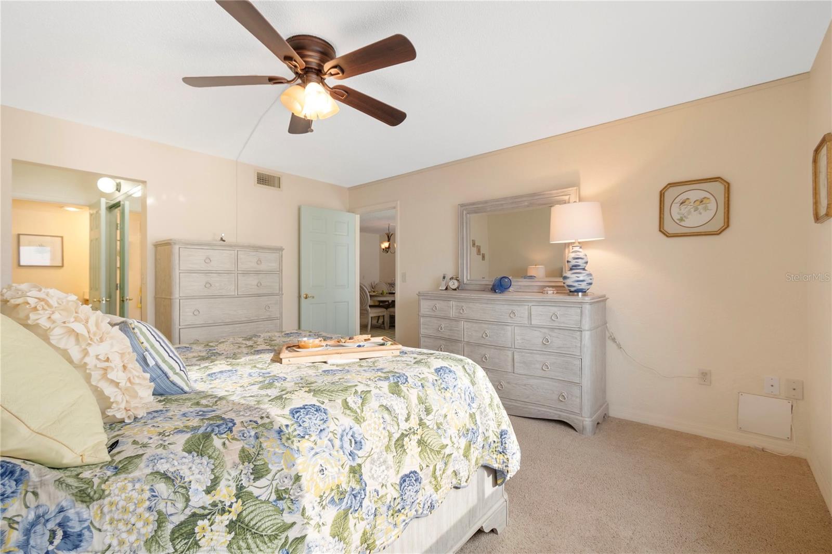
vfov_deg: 77.3
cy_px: 277
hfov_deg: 100.4
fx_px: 347
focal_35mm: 15
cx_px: 416
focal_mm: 10
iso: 320
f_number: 7.1
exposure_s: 1/13
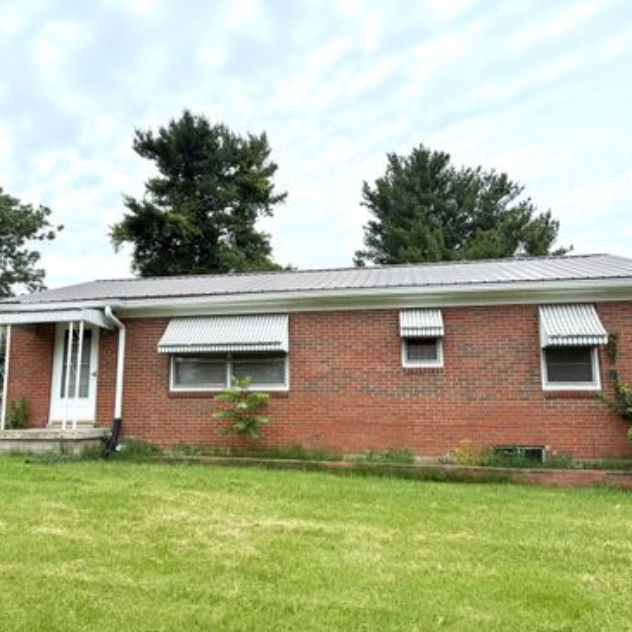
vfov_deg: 55.6
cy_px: 310
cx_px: 259
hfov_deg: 55.3
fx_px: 599
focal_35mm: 29
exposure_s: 1/6173
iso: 80
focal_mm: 6.76
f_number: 1.78
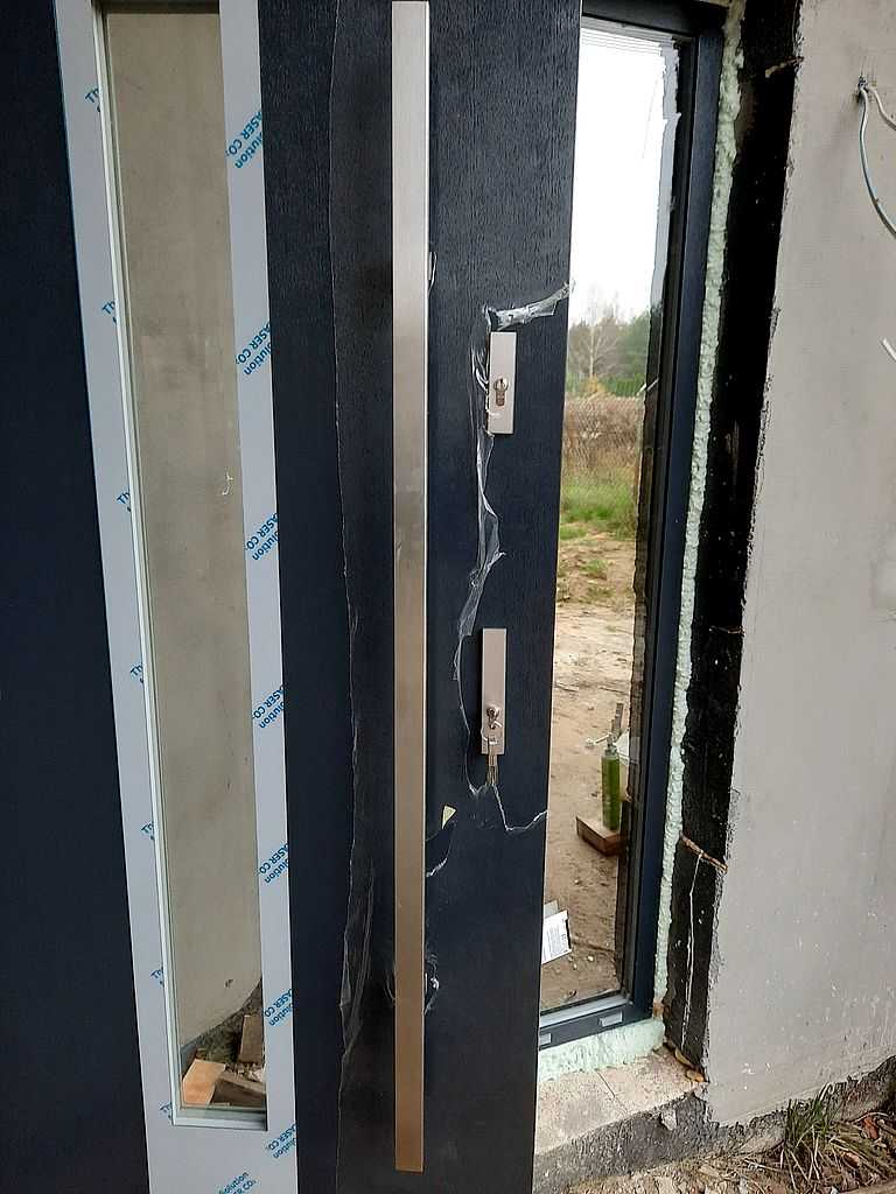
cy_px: 597
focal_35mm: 25
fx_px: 863
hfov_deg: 54.9
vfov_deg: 69.4
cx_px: 448
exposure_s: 1/33
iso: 250
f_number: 2
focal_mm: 4.6
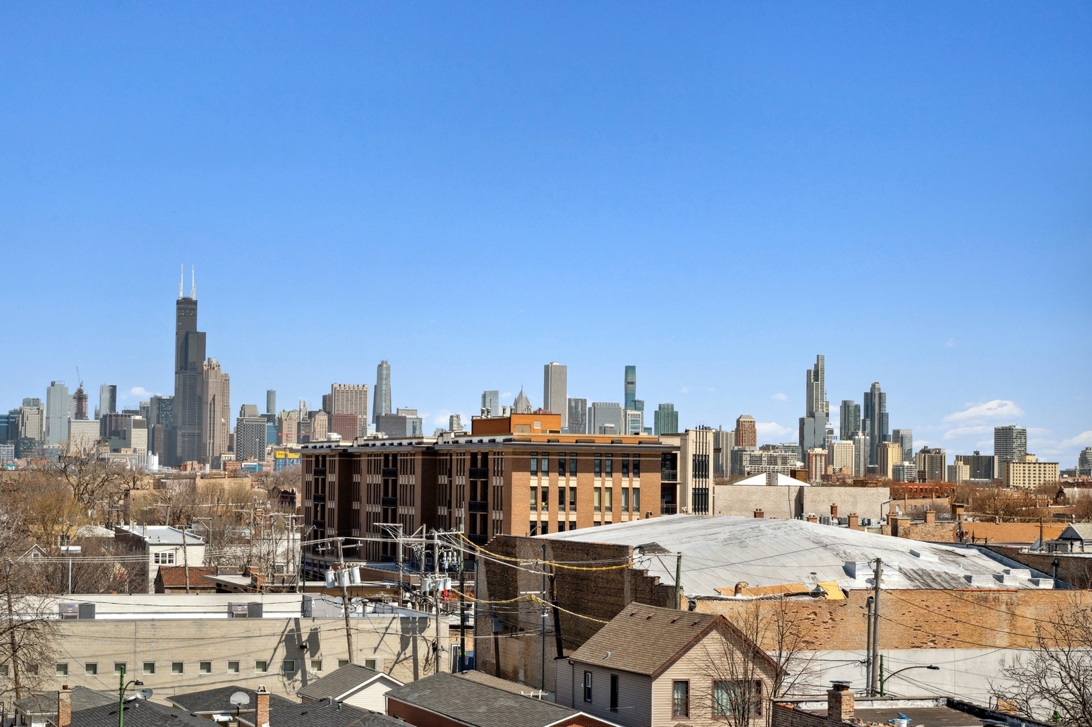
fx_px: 2122
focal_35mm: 70
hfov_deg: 28.9
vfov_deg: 19.4
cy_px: 364
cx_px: 546
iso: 400
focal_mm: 70
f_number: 8
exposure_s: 1/2000
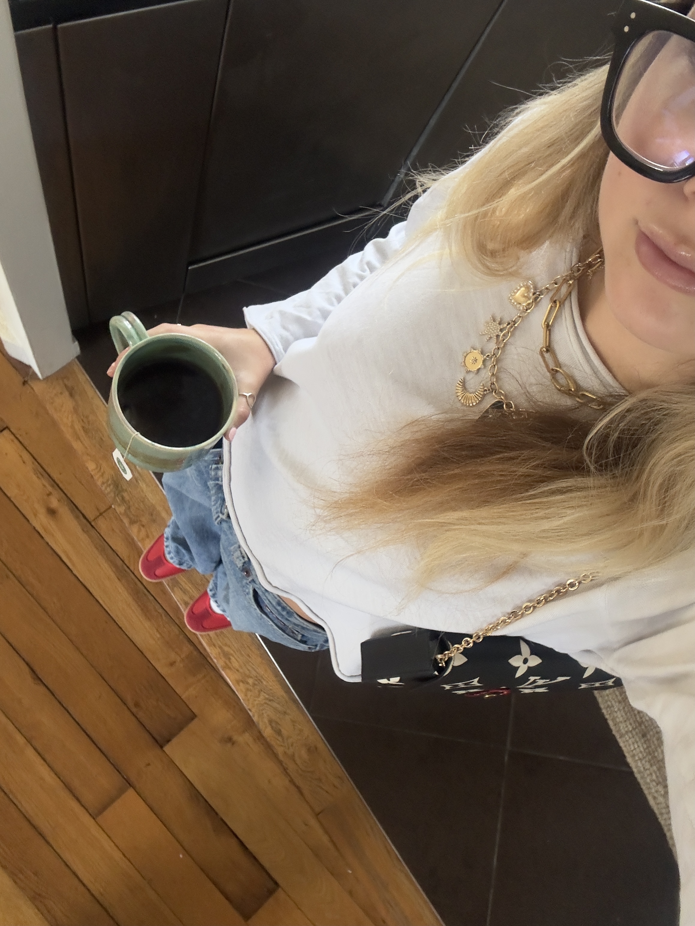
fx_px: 803
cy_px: 463
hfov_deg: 46.8
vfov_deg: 60.0
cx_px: 348
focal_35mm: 30
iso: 160
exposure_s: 1/60
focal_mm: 2.69
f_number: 1.9
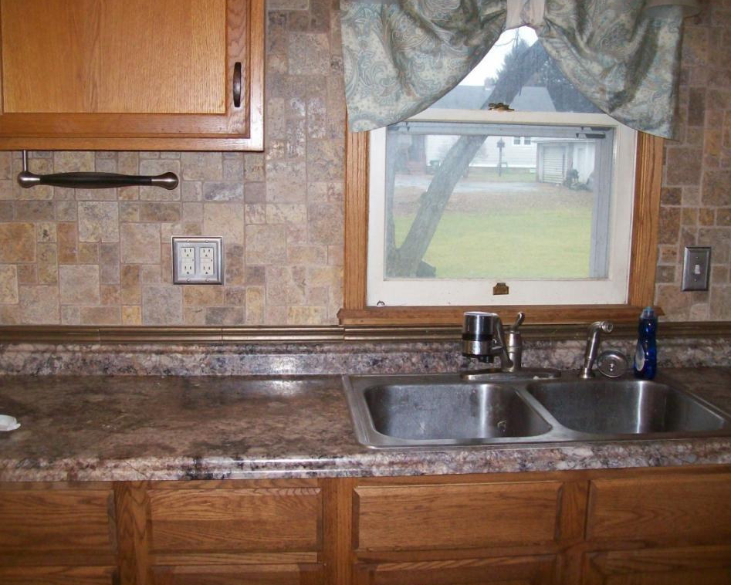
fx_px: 822
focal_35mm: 38
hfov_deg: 47.9
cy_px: 294
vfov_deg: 39.2
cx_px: 358
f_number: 2.7
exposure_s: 1/64
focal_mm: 6
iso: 200
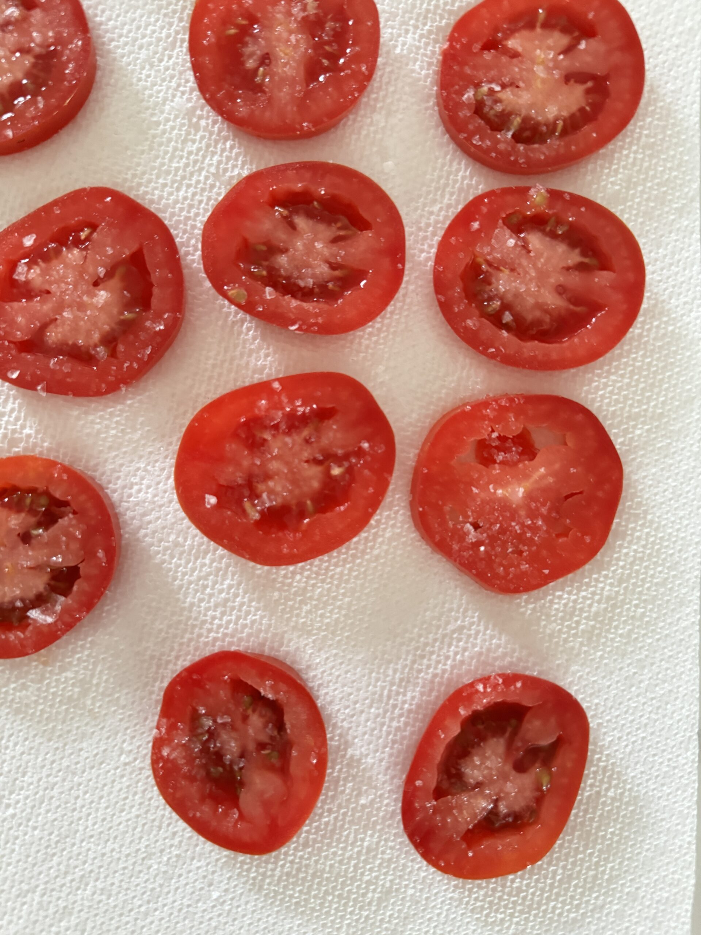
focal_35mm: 24
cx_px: 350
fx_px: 648
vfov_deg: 71.6
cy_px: 468
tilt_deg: -88.1
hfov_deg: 56.8
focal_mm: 6.76
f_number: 1.78
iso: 800
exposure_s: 1/60
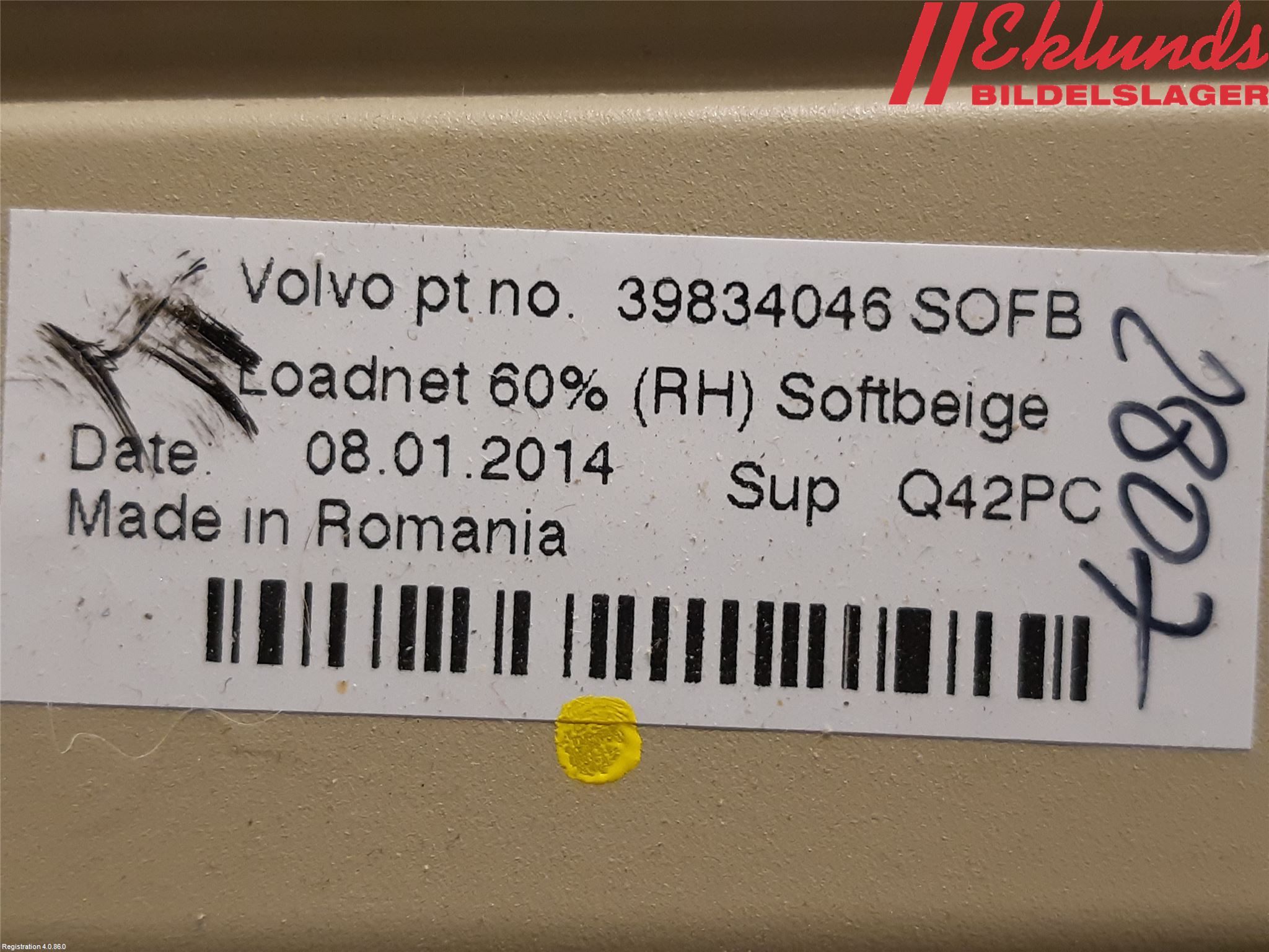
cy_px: 476
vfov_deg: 53.1
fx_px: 953
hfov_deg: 67.3
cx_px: 634
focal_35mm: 26
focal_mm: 3.93
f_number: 1.7
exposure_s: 1/50
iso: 200
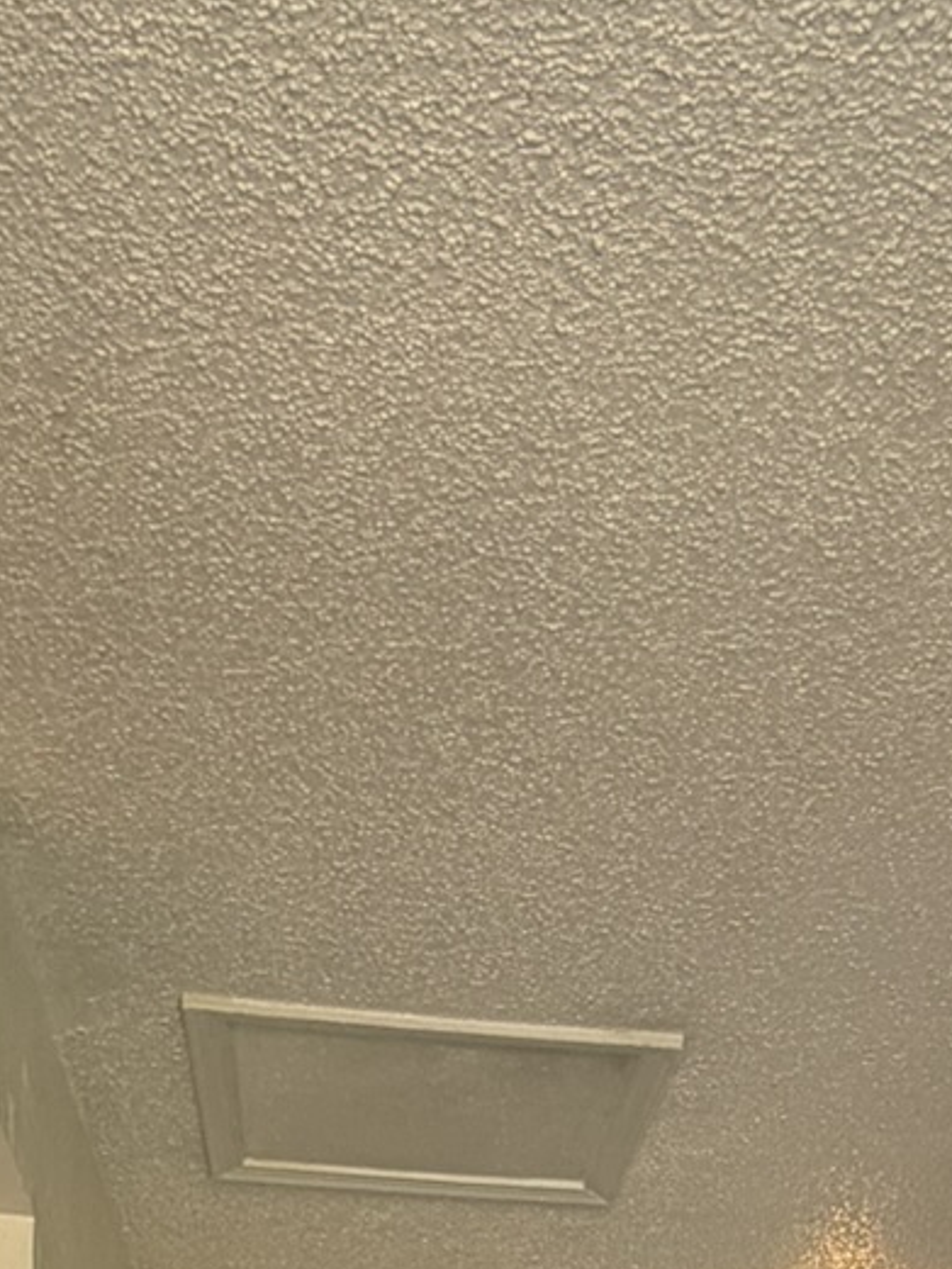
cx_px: 618
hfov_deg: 26.4
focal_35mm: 55
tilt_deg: -6.8
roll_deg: -1.5
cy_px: 2061
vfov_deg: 24.2
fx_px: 2016
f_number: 2.2
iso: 100
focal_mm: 2.22
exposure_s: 1/120
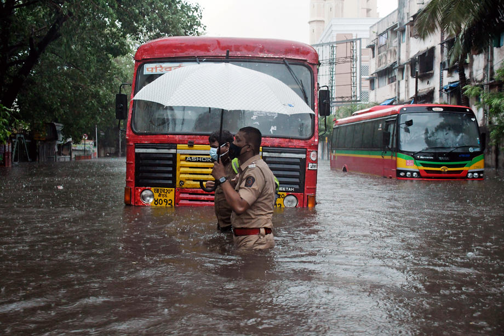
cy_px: 168
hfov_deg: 49.6
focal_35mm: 39
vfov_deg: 34.2
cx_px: 252
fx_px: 546
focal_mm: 26
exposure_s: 1/80
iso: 1600
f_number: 3.8
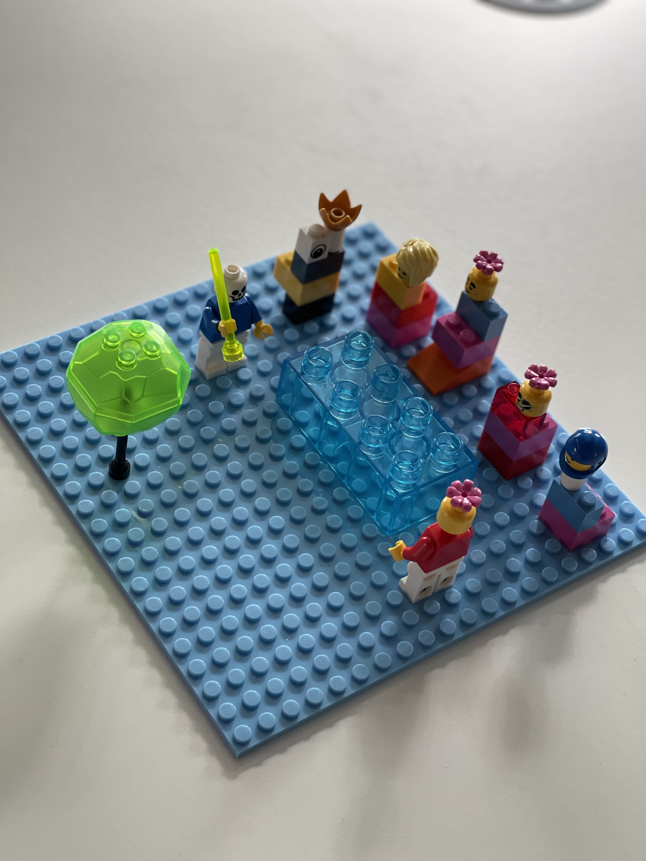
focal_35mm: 64
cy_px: 430
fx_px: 1592
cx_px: 323
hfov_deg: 22.9
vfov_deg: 30.3
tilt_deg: -47.9
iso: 160
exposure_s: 1/121
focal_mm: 7.5
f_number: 2.2
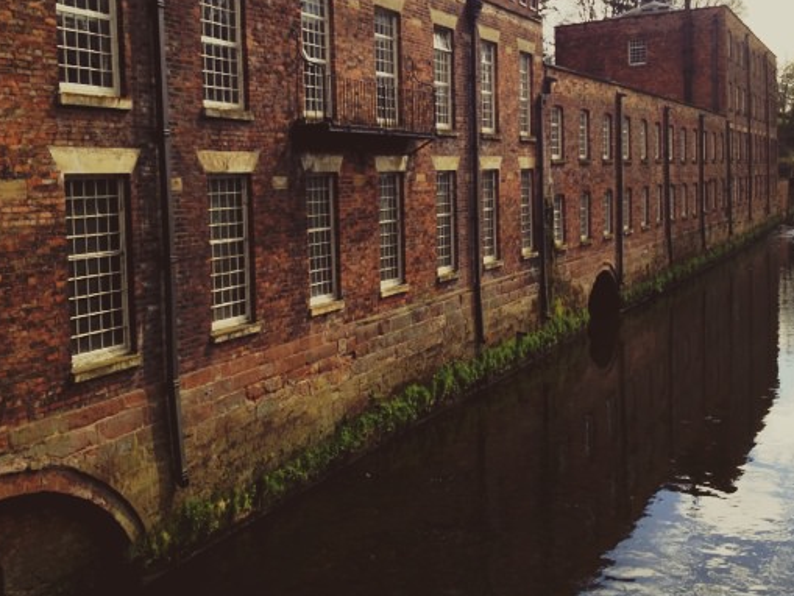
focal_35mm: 44
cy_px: 232
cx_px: 406
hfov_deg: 42.9
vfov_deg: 32.8
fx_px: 1009
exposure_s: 1/717
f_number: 2.4
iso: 50
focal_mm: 4.28
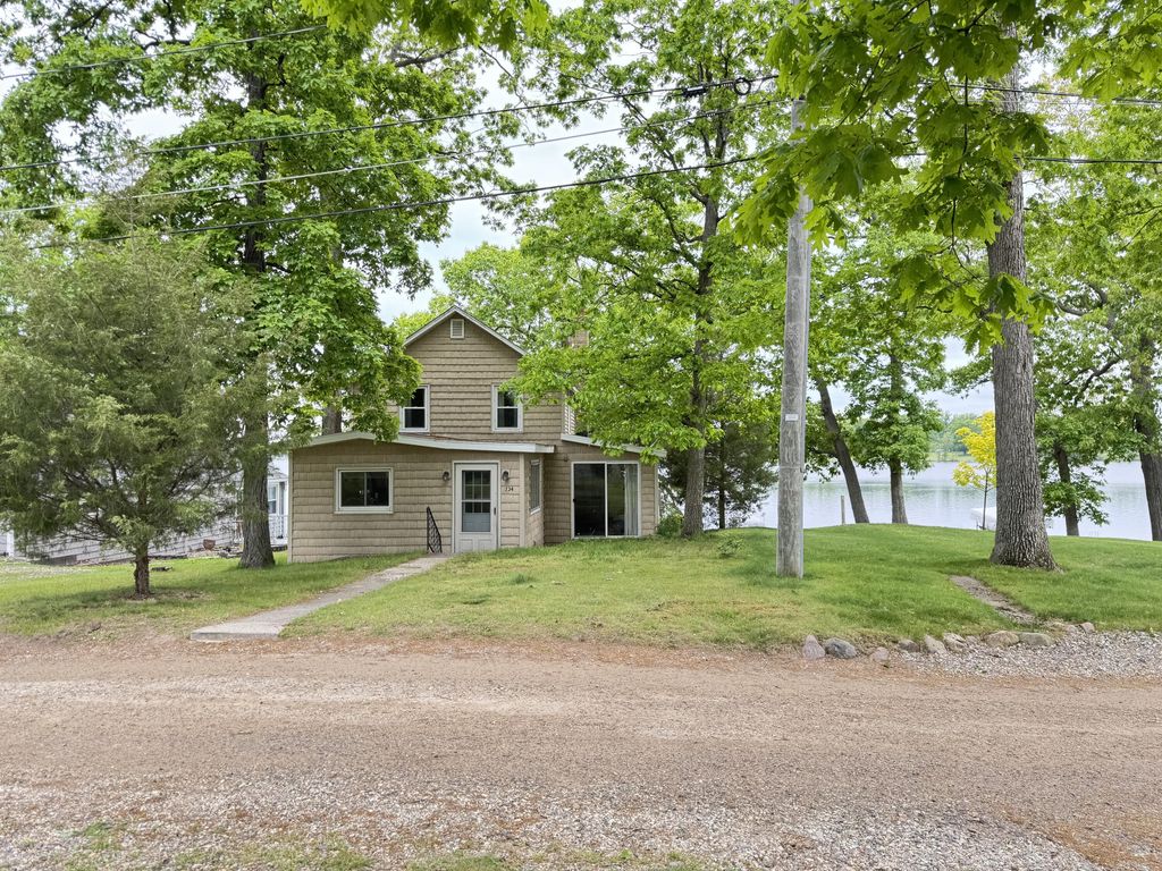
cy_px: 436
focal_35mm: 24
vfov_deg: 56.8
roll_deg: +0.5
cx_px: 581
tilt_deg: +0.6
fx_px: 806
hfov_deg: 71.6
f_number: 1.78
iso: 80
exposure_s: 1/173
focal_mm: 6.76
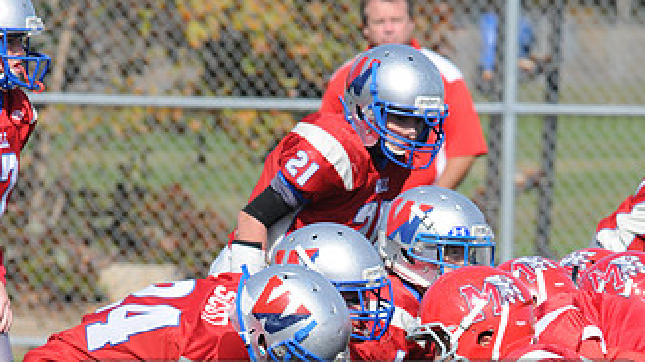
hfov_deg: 2.6
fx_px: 14237
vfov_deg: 1.5
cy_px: 452
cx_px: 367
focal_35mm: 833
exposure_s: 1/500
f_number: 8
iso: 200
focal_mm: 300
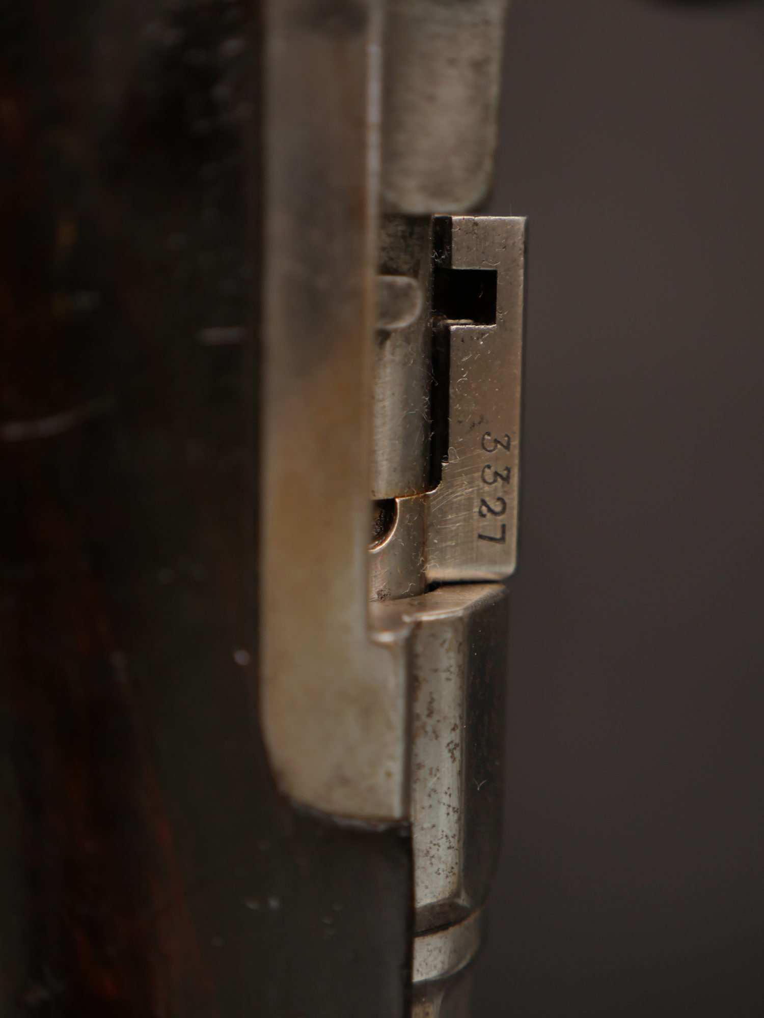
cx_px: 382
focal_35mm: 70
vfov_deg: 27.8
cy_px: 509
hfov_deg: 21.0
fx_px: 2060
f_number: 3.2
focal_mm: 35
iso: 200
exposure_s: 1/50
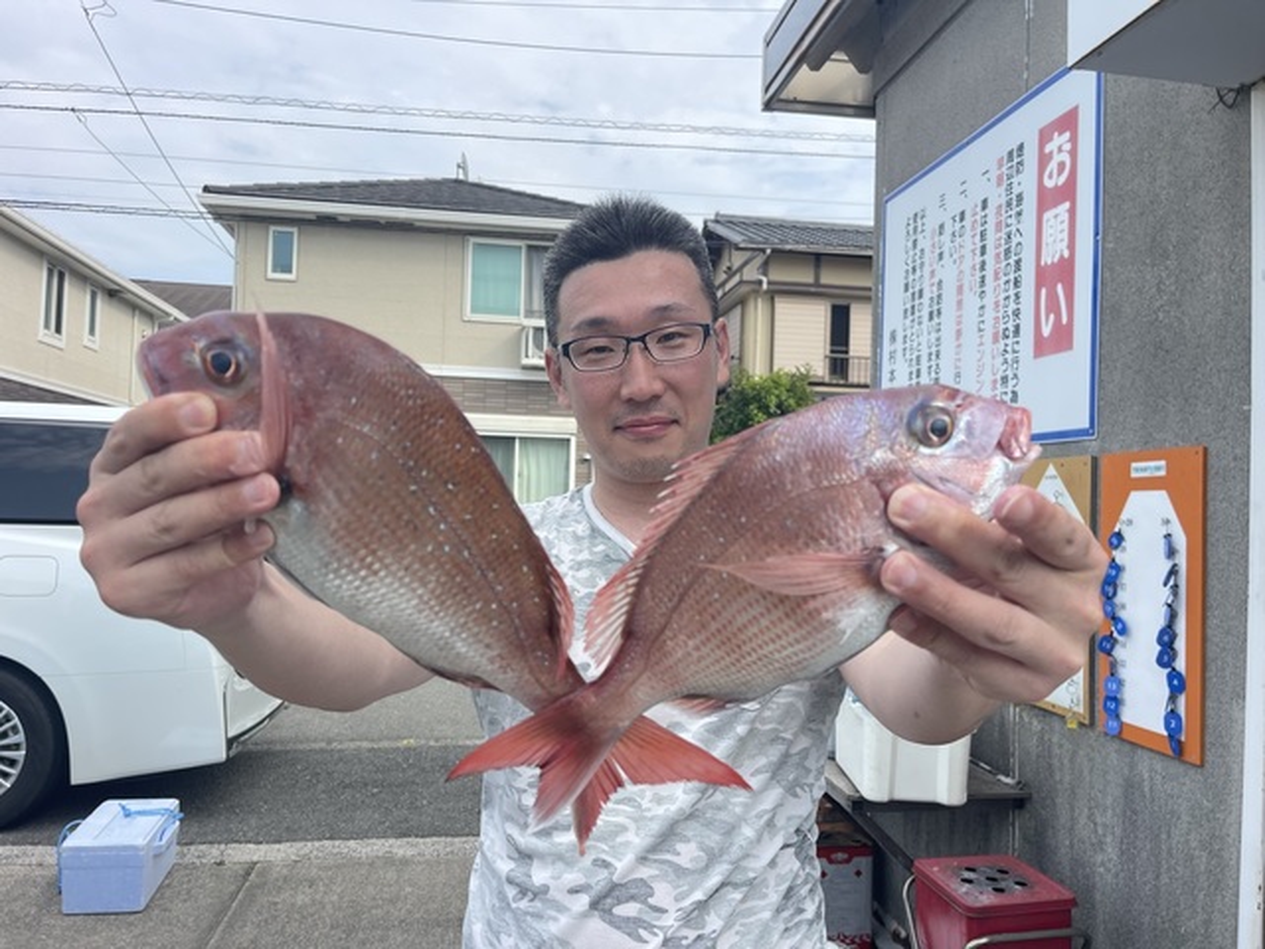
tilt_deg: +2.1
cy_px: 474
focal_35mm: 25
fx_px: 914
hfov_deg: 69.4
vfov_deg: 54.9
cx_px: 632
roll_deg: -1.0
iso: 32
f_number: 1.6
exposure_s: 1/1513
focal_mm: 5.1
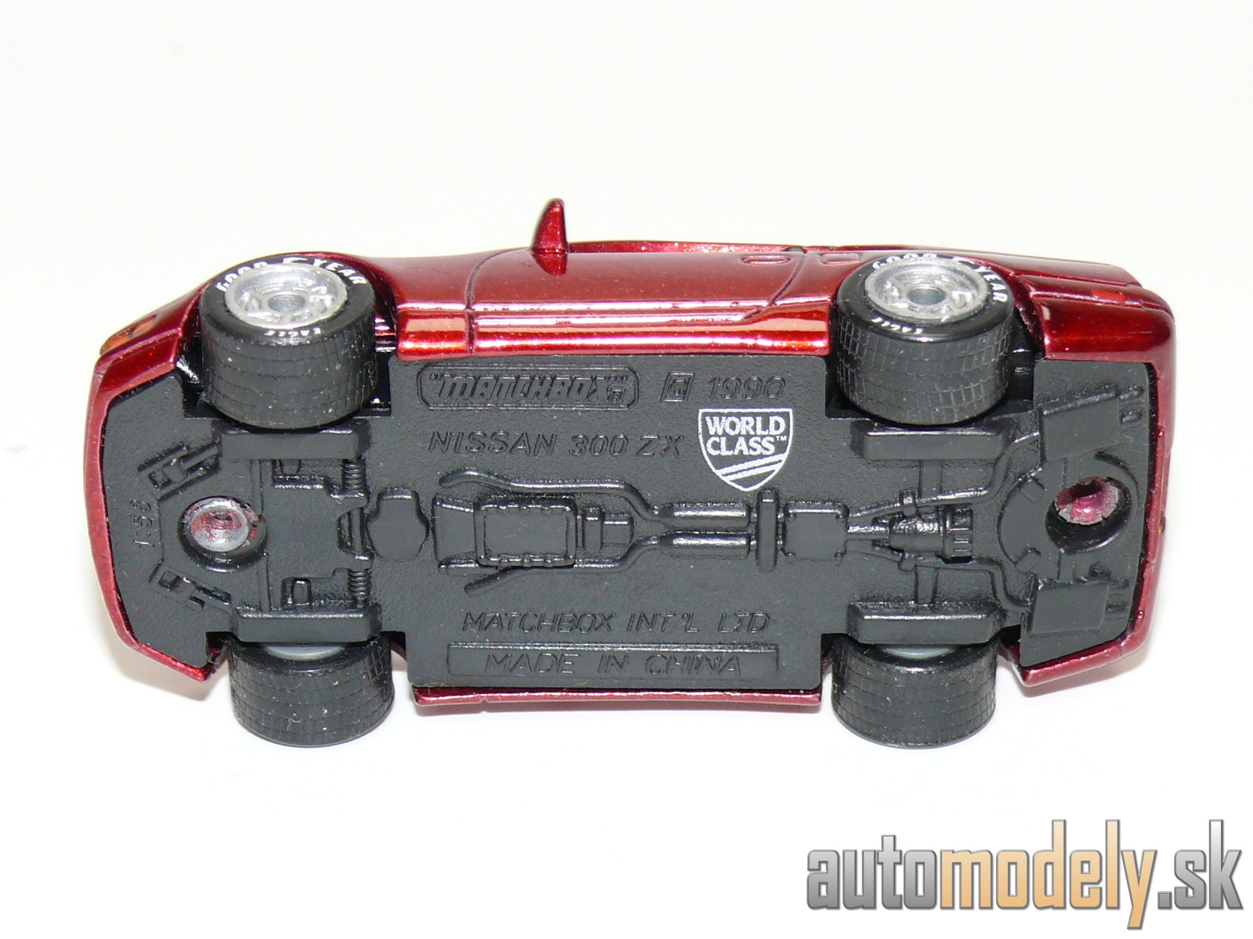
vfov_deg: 14.4
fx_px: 3728
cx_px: 626
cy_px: 470
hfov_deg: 19.1
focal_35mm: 103
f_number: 4
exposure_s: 1/30
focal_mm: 13.5
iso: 100
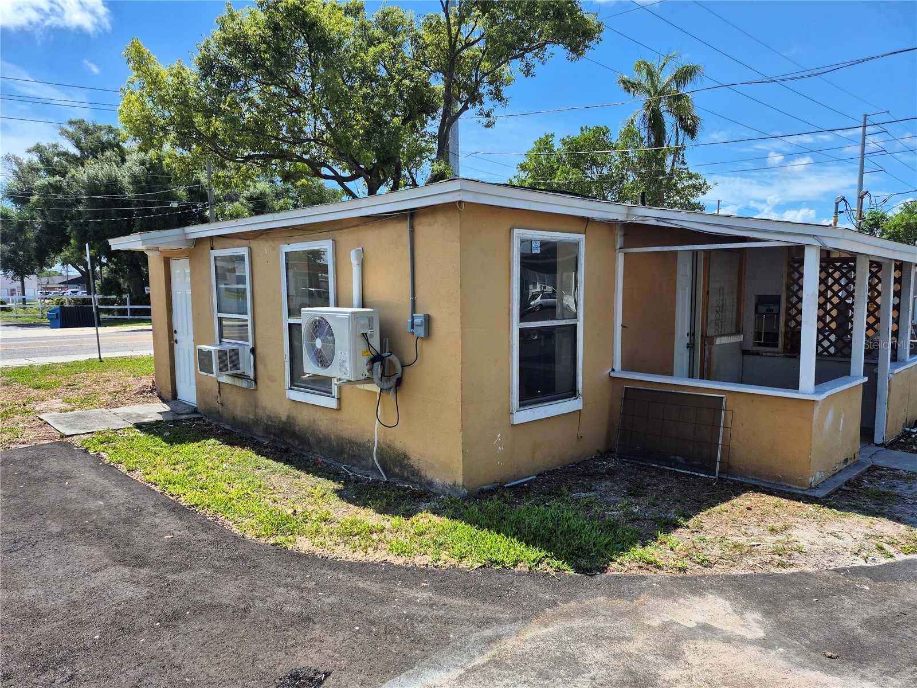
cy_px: 344
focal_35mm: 23
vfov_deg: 58.9
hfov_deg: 73.9
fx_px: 609
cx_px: 458
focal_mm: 5.4
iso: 25
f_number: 1.8
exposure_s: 1/1468
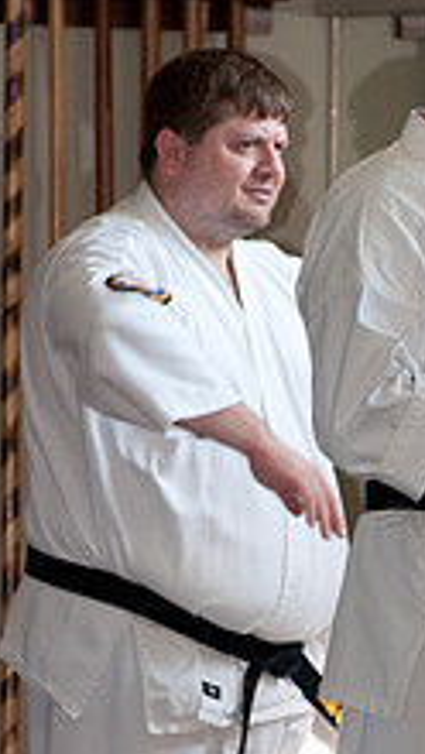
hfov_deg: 1.9
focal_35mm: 642
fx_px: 12842
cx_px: 403
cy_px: 572
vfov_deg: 3.4
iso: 800
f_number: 5.3
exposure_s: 1/200
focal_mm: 200
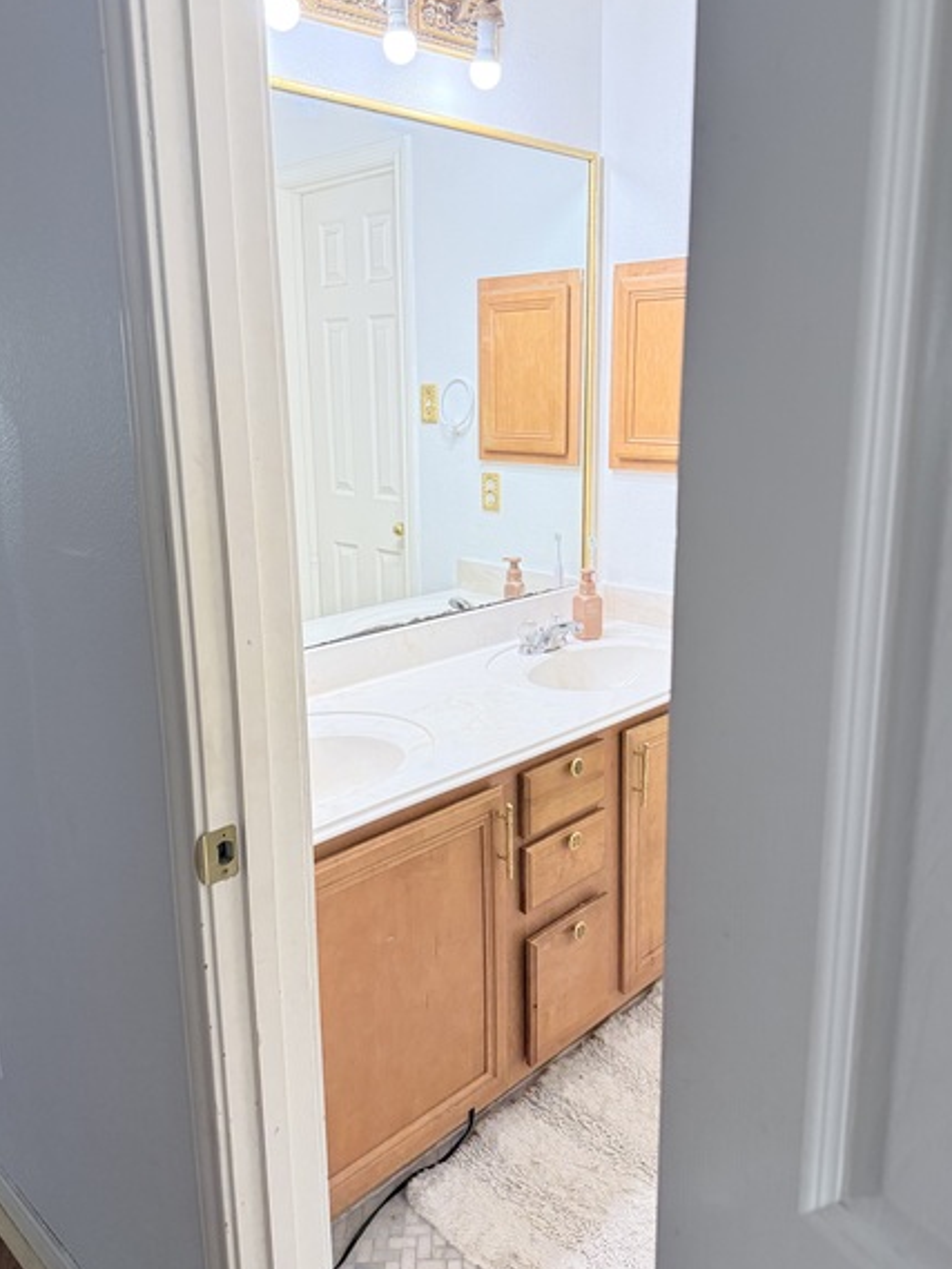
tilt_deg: -10.7
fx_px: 990
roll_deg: -0.7
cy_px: 616
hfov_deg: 51.4
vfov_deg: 65.3
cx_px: 497
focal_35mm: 27
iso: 320
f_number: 1.78
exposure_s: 1/120
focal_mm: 6.76
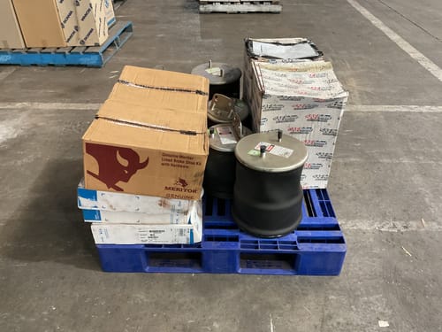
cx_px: 221
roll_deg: +0.5
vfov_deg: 48.2
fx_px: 370
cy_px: 166
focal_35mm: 29
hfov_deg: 61.7
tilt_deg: -32.9
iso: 160
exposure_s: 1/50
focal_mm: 3
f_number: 1.8
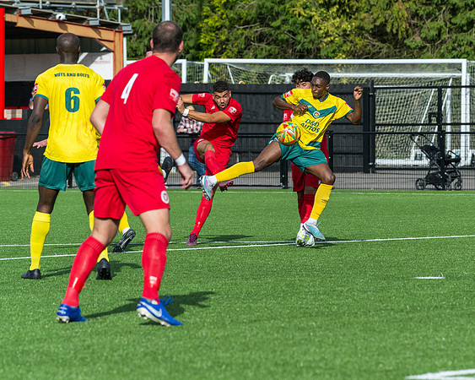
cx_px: 326
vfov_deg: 6.0
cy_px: 112
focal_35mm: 259
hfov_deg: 7.5
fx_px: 3637
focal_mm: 135
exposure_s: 1/4000
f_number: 5
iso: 400
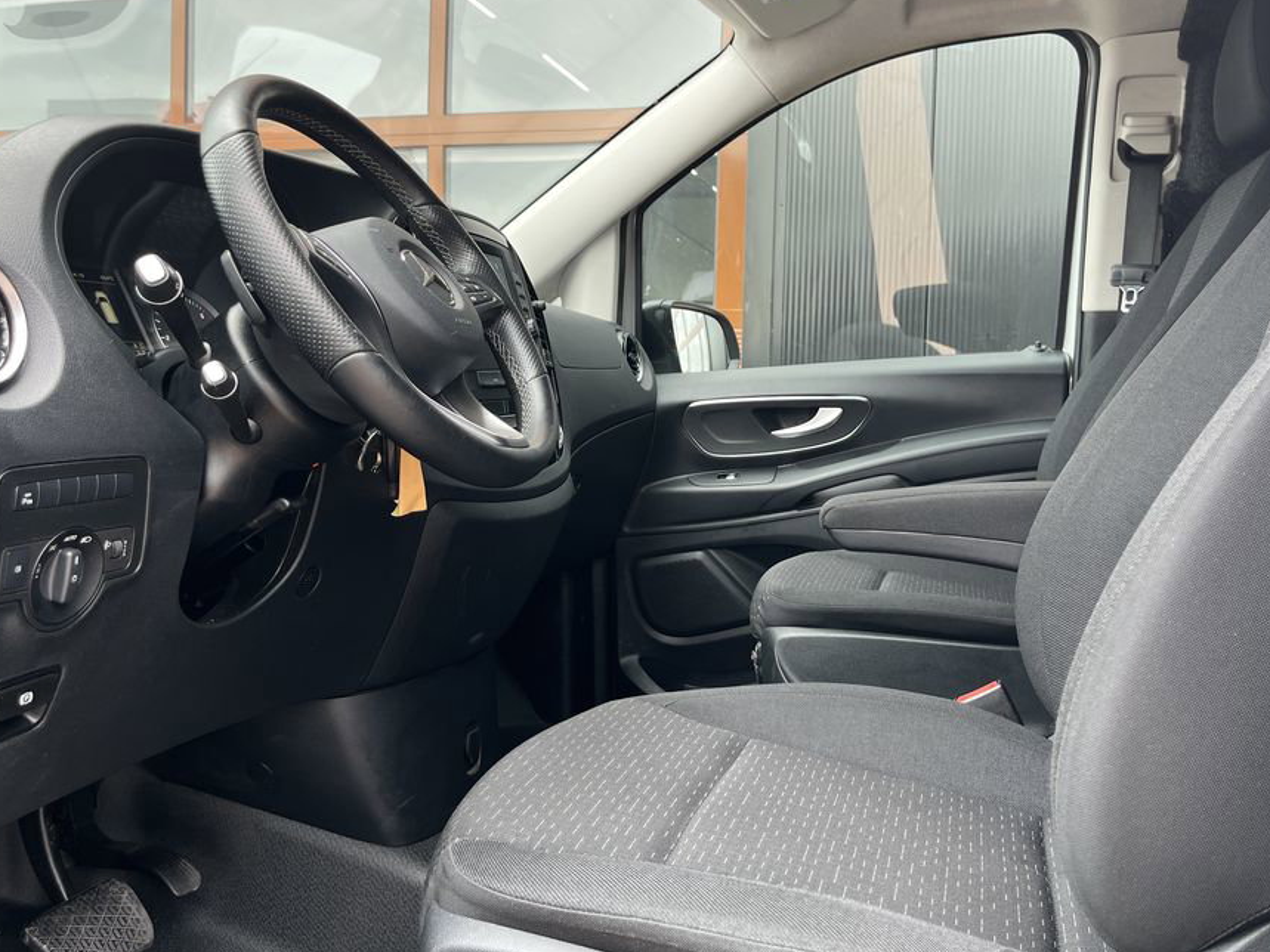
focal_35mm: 31
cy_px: 439
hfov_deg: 58.3
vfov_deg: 45.4
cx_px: 665
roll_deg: -2.0
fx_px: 1137
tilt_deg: -2.7
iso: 40
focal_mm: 5.1
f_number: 1.6
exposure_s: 1/122
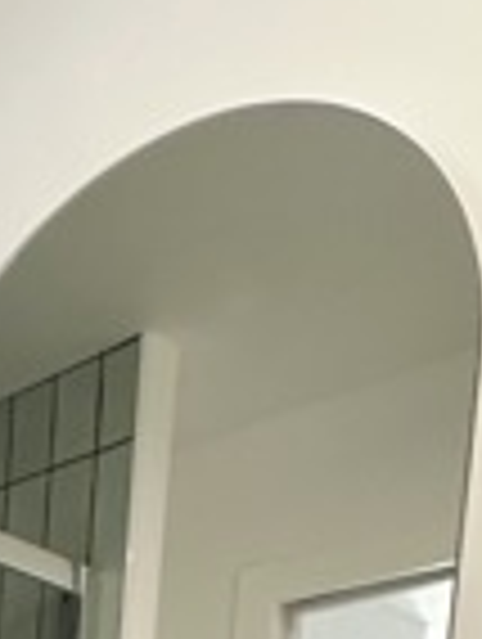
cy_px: 1089
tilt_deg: -7.3
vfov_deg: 22.5
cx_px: -356
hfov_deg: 19.4
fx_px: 1092
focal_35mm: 59
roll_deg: +0.2
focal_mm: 2.22
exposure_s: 1/50
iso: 160
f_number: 2.2
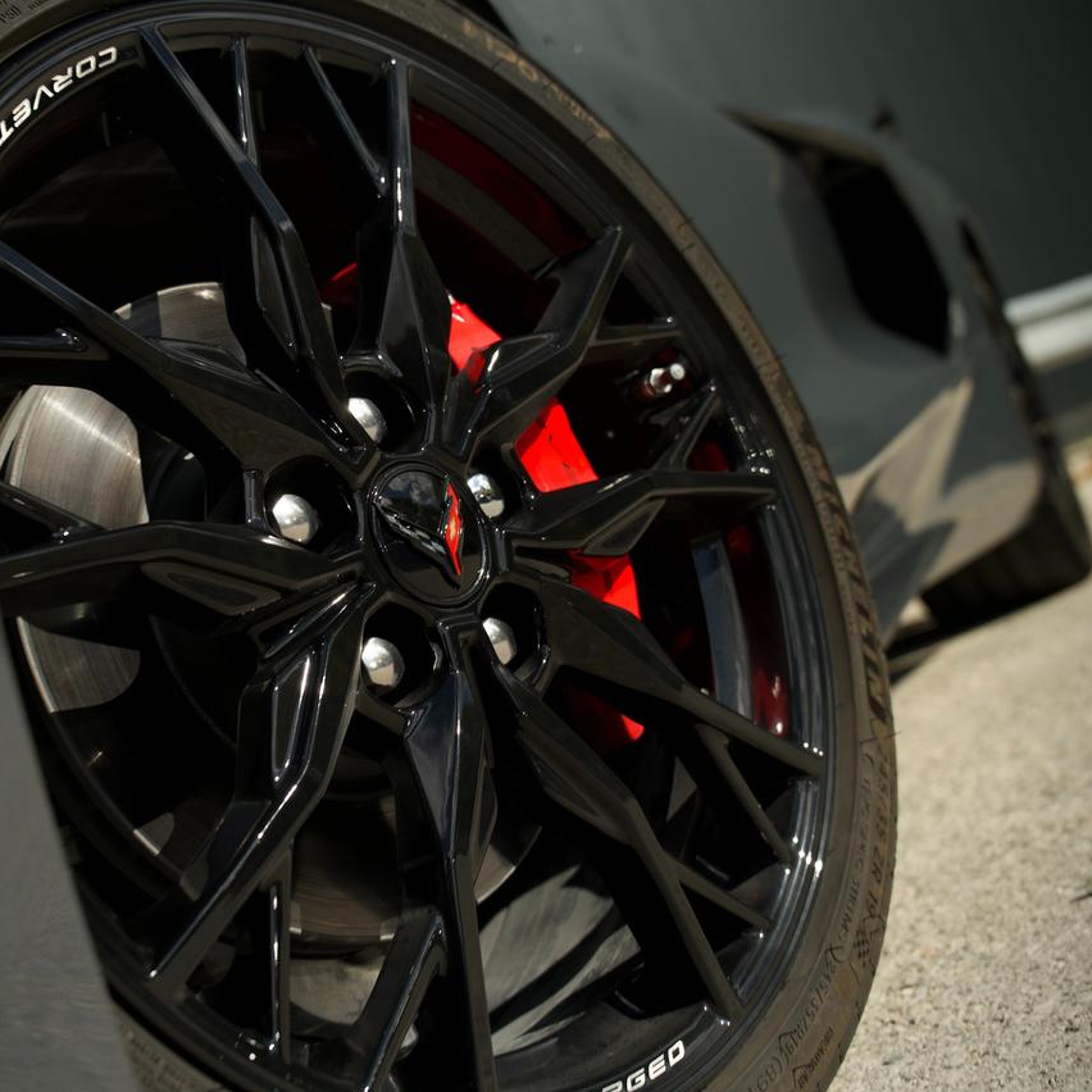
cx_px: 378
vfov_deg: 36.8
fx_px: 1642
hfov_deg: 36.5
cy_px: 546
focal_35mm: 46
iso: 250
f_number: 3.2
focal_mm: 24
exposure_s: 1/50
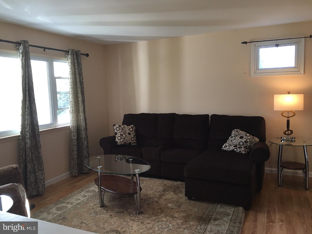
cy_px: 117
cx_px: 156
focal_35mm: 29
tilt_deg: -4.2
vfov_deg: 48.2
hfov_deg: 61.7
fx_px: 261
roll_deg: +1.8
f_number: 2.2
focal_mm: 4.15
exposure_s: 1/15
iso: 32
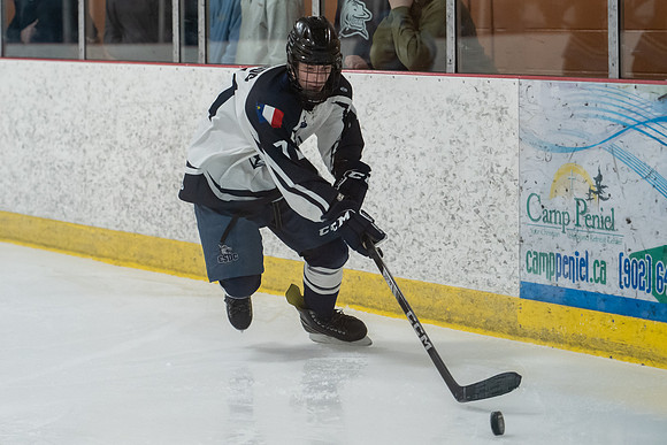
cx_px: 193
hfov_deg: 13.1
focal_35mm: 156
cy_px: 140
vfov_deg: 8.8
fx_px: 2896
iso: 2500
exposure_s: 1/1250
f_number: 2.8
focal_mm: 110
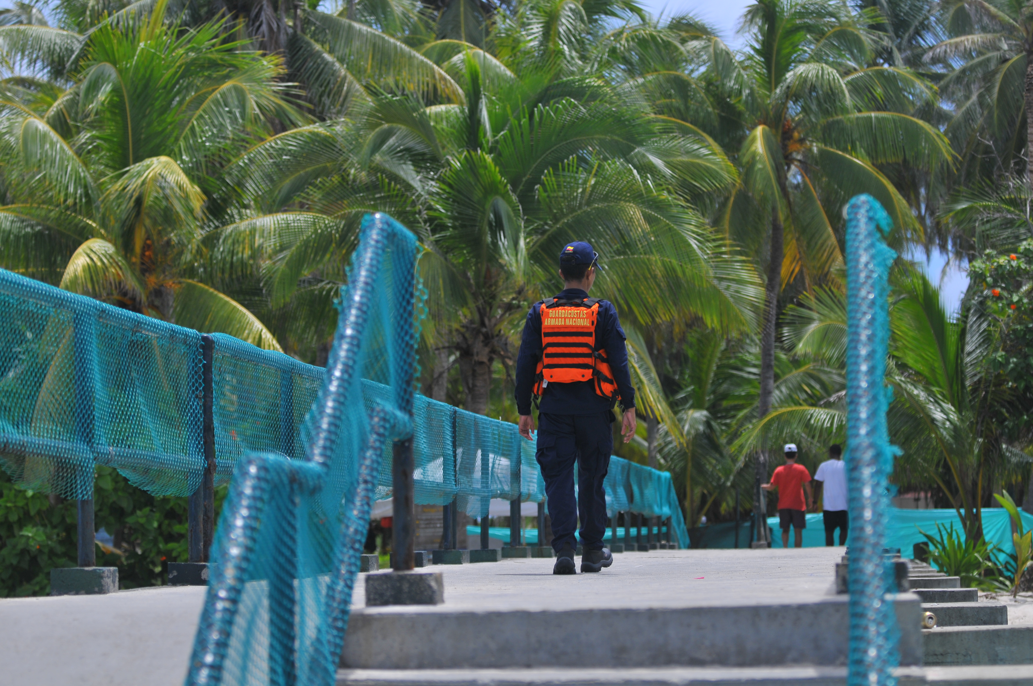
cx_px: 516
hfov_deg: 19.5
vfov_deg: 13.0
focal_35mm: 105
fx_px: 3009
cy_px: 343
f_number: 2.8
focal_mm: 70
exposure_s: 1/3200
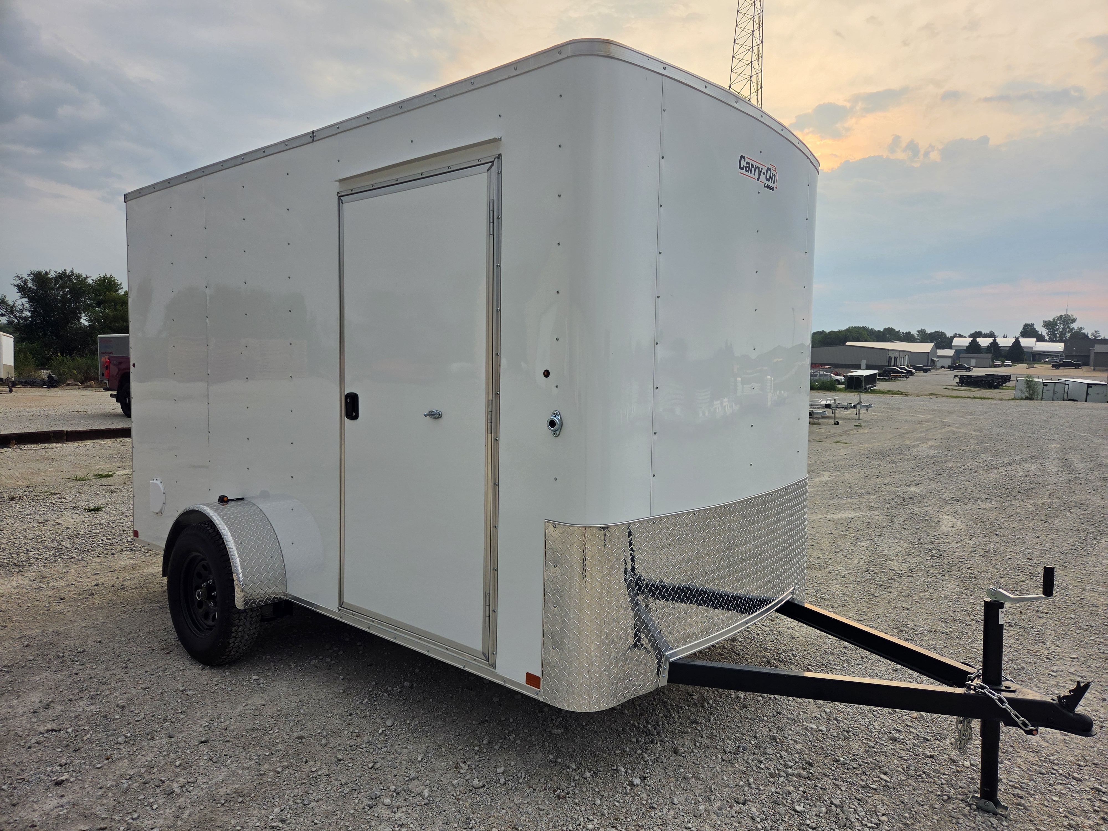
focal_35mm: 23
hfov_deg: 73.9
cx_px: 554
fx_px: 736
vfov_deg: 58.9
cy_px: 416
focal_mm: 5.4
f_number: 1.8
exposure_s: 1/1920
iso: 80
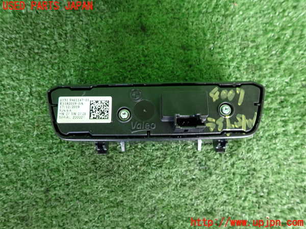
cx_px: 153
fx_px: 221
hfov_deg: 69.4
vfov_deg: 54.9
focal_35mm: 25
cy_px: 114
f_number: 2
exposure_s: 1/30
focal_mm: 4.5
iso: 200
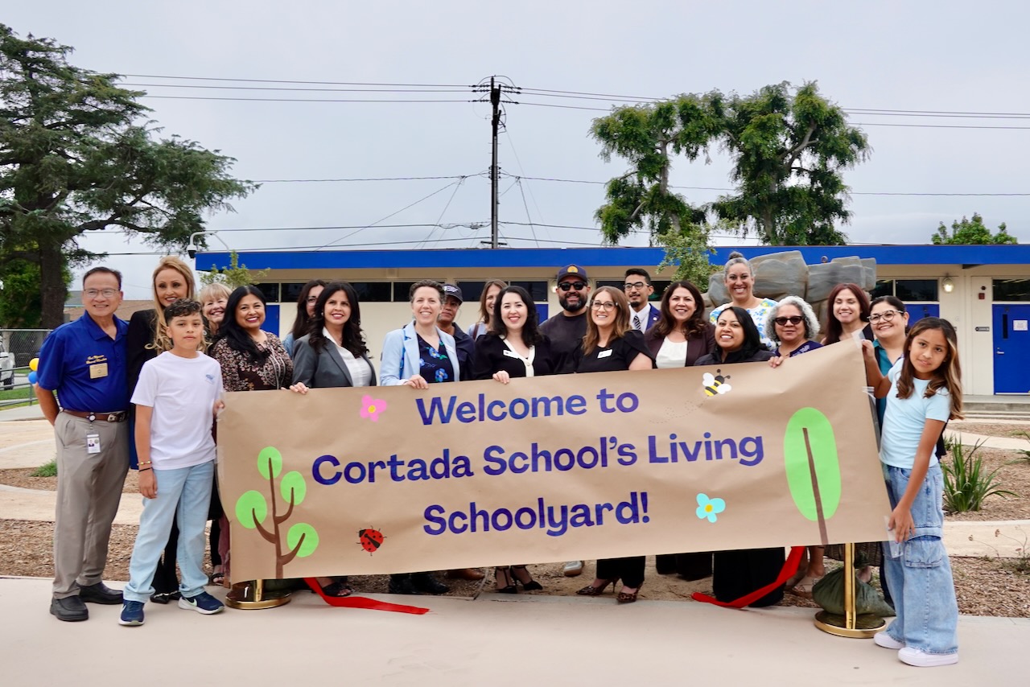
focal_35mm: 29
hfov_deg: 63.6
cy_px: 344
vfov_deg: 45.0
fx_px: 830
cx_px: 515
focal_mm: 10.83
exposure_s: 1/200
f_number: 4
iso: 100
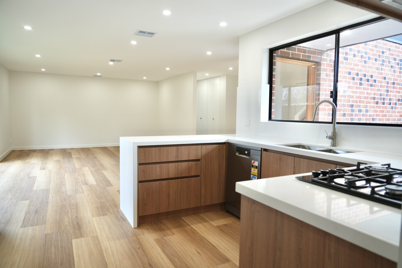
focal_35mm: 24
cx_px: 201
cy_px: 134
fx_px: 268
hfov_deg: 73.7
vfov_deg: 53.1
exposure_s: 1/40
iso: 100
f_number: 4.5
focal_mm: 24
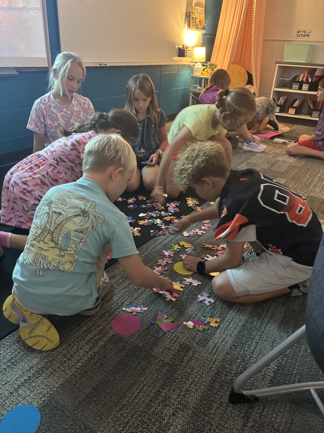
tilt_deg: -27.3
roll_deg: -2.9
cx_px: 162
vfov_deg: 67.3
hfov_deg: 53.1
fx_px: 324
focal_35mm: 26
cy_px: 216
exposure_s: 1/30
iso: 800
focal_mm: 5.96
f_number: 1.6
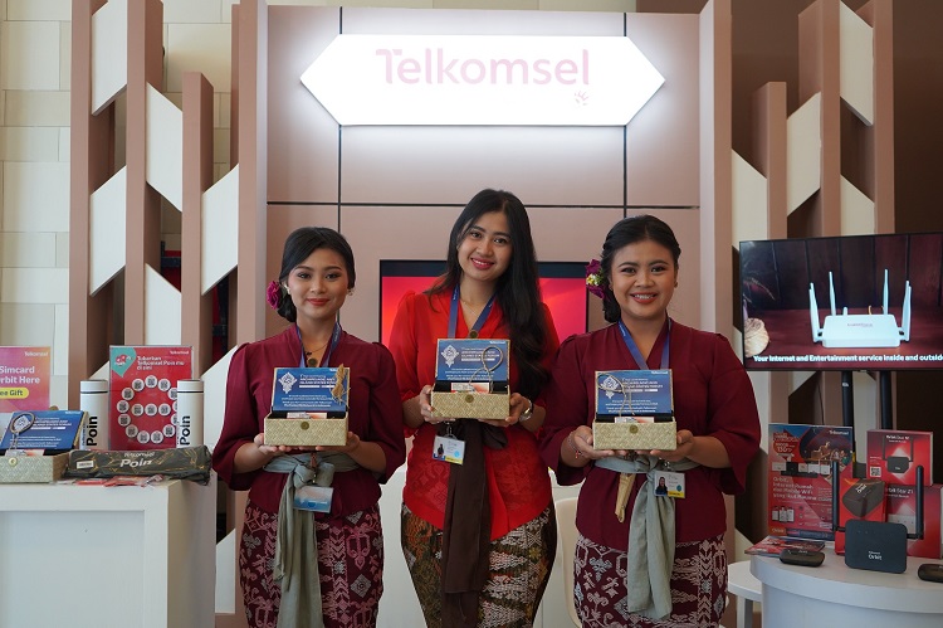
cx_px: 472
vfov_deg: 34.2
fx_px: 1021
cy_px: 314
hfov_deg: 49.6
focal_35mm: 39
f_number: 4
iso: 1250
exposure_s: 1/160
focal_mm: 39
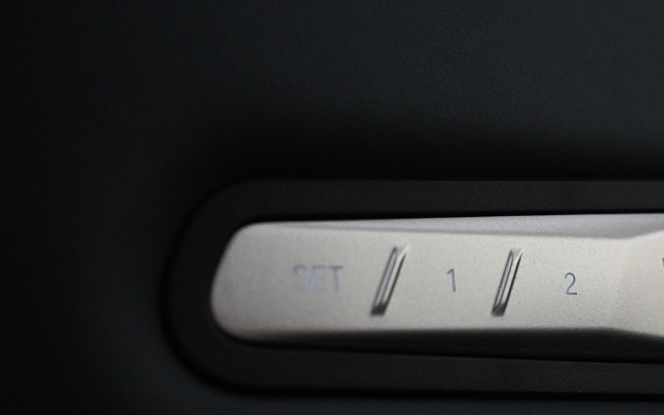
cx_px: 490
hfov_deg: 40.2
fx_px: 883
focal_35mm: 49
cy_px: 256
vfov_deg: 26.4
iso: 3200
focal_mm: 21
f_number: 4
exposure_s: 1/125
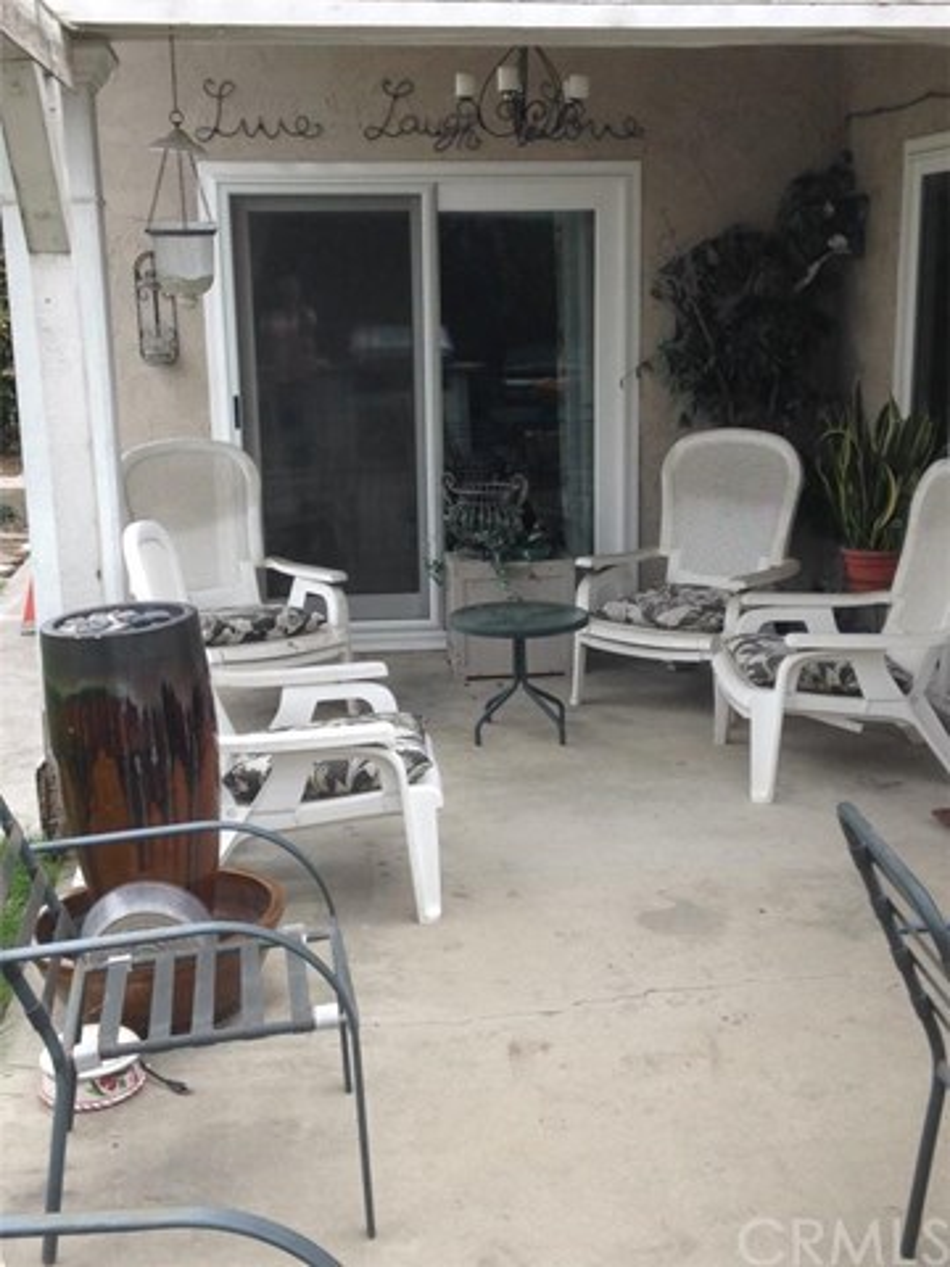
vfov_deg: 55.4
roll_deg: -1.5
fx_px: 1208
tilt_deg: -10.2
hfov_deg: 42.9
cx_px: 475
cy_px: 634
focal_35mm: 33
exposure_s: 1/396
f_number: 2.4
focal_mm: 4.12
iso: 50
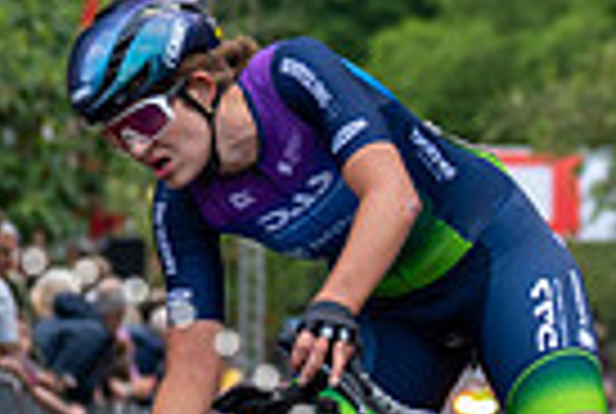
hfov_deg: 5.2
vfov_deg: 3.5
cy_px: 205
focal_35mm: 397
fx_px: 6808
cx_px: 328
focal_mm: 70
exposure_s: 1/800
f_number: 2.8
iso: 640
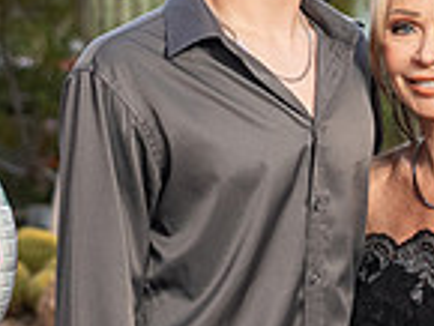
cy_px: 172
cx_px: 338
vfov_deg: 6.8
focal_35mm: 219
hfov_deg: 9.0
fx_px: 2748
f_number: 4
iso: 800
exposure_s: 1/80
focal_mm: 57
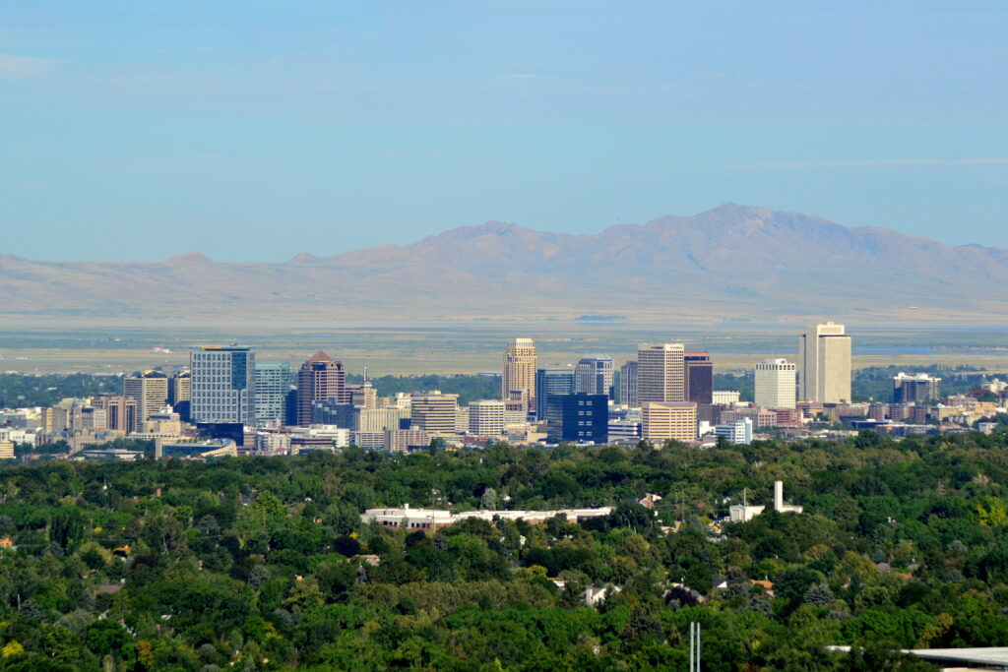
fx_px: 6510
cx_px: 504
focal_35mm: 232
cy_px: 336
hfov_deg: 8.9
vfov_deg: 5.9
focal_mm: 155
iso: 320
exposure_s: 1/500
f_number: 11
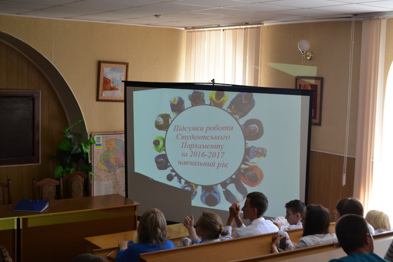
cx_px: 196
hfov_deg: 36.9
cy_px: 131
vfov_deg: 25.1
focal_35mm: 54
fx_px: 589
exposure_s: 1/60
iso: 400
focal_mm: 36
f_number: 5
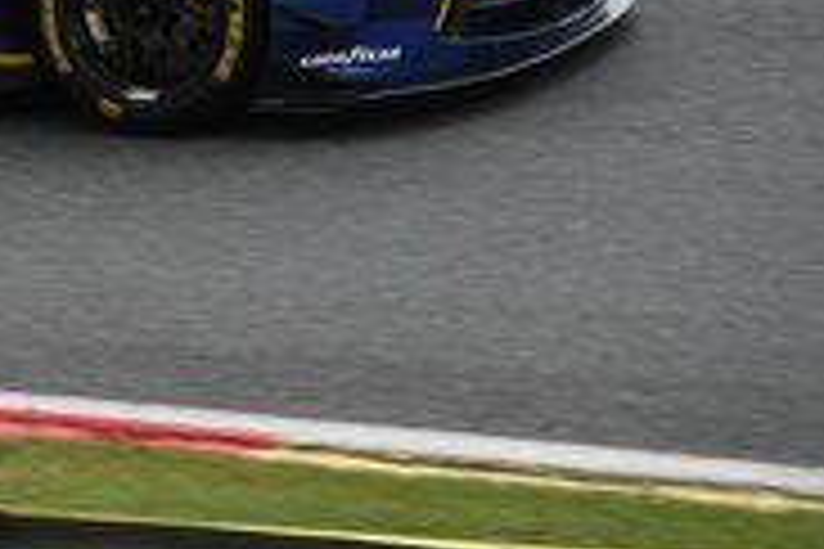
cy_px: -108
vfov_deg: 2.9
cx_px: -180
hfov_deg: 4.4
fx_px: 10780
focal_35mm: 471
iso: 250
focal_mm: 70.27
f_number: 4
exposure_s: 1/800
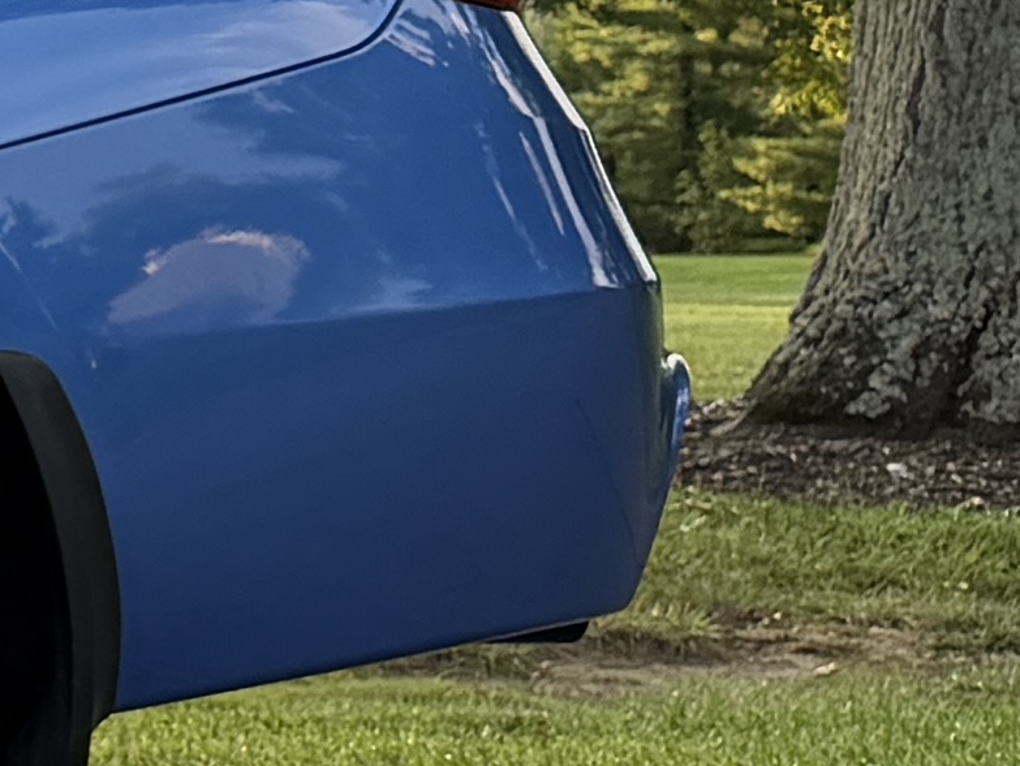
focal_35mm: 175
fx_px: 5159
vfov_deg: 8.5
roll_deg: +0.5
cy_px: 52
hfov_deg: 8.9
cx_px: -2173
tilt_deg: +2.6
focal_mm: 6.76
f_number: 1.78
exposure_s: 1/450
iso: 100
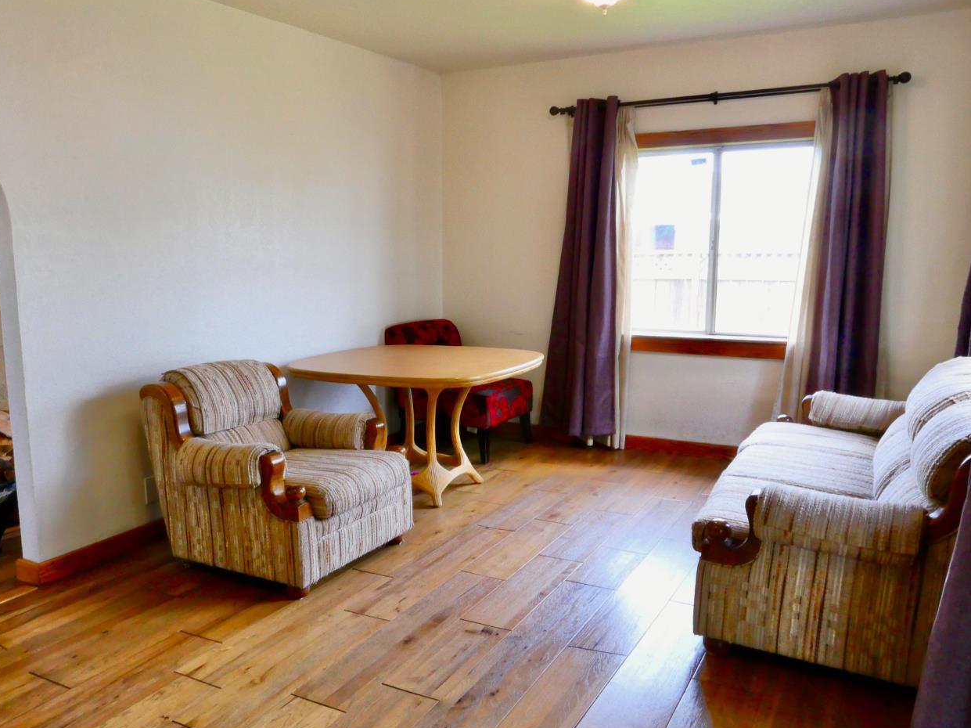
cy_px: 382
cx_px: 387
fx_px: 813
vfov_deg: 48.2
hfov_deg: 61.1
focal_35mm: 29
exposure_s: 1/15
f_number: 14
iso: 1600
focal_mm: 10.9
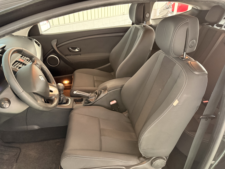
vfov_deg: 56.8
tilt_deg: -28.2
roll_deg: +0.2
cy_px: 84
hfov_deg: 71.6
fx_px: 156
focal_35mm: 24
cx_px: 112
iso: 1000
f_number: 1.78
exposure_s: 1/36
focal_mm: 6.76
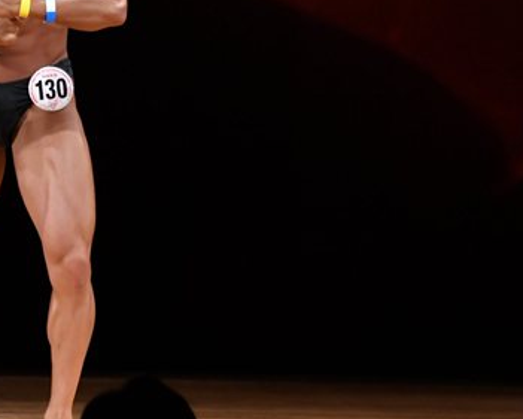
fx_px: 9135
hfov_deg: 3.3
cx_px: -39
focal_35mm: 590
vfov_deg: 2.6
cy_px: 67
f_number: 5.6
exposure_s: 1/400
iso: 3200
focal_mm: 190
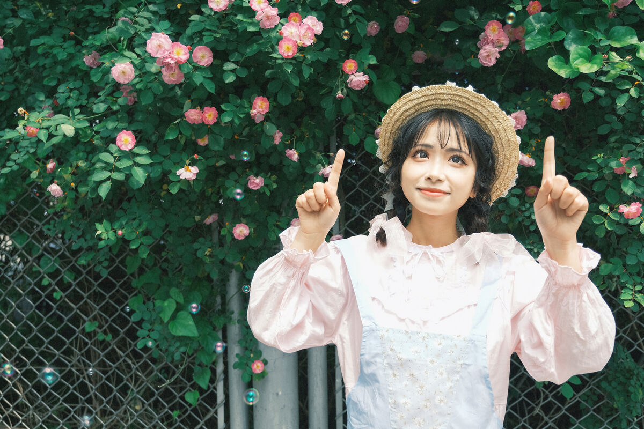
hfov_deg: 60.3
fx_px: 555
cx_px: 322
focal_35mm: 31
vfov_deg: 42.3
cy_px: 214
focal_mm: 20.6
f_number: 2.8
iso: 160
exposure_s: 1/1000
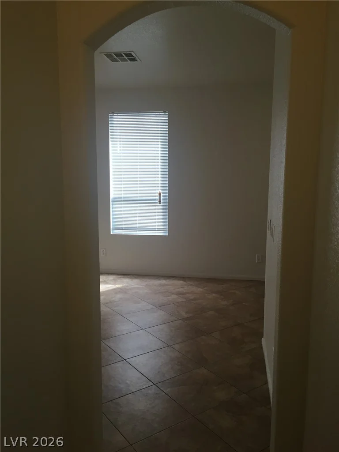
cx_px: 170
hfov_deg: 48.2
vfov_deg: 61.7
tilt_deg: -5.8
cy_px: 226
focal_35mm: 29
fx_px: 379
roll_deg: -0.3
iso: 32
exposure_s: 1/30
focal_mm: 4.15
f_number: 2.2
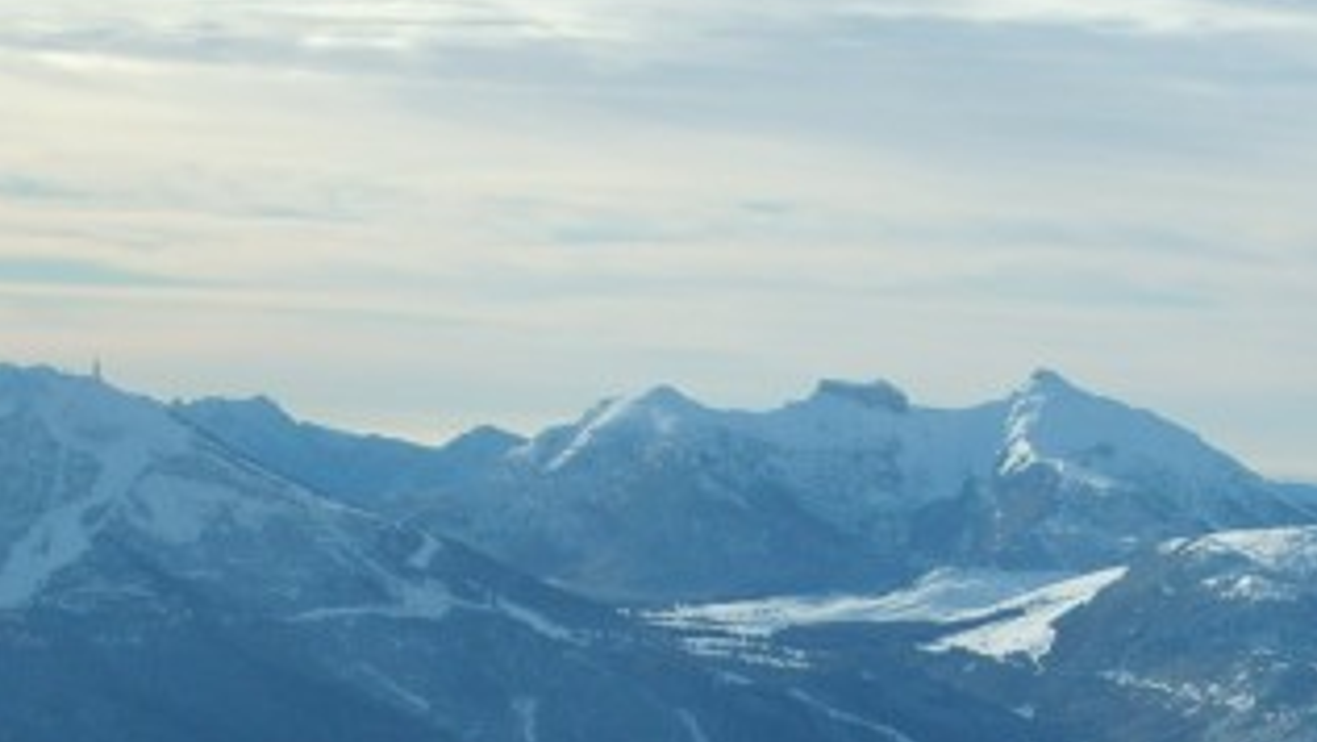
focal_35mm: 168
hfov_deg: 12.8
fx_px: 5869
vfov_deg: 7.2
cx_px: 729
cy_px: 792
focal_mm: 10.3
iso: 50
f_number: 9.1
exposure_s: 1/180
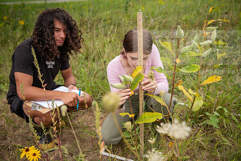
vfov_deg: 42.3
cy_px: 80
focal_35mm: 31
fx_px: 208
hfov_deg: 60.3
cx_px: 120
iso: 80
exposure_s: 1/320
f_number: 3.2
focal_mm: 31
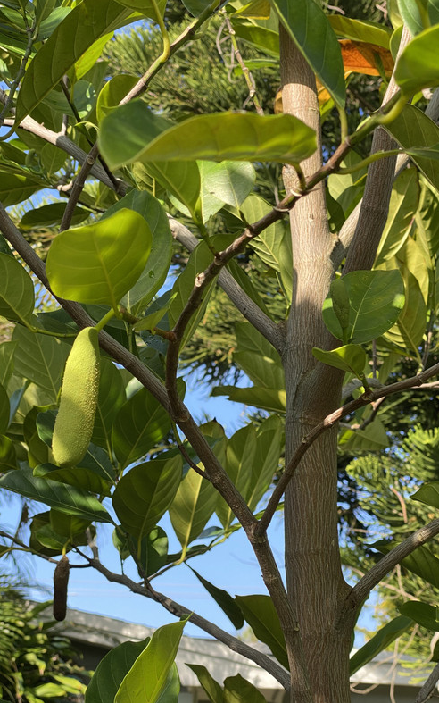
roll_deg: -1.0
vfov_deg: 36.3
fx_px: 1072
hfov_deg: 23.1
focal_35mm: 56
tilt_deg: +23.9
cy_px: 348
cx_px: 240
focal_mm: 6
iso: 20
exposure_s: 1/311
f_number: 2
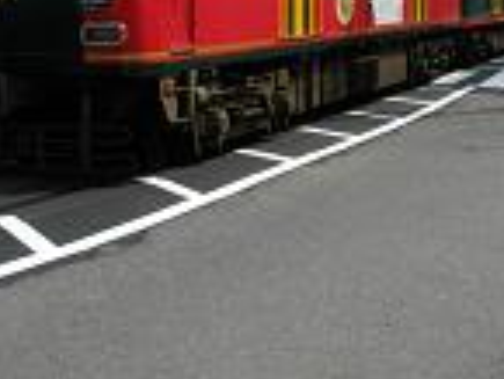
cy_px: -83
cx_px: 249
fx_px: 1253
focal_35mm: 86
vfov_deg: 16.4
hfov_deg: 22.7
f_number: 5.5
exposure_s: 1/400
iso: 100
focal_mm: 5.7
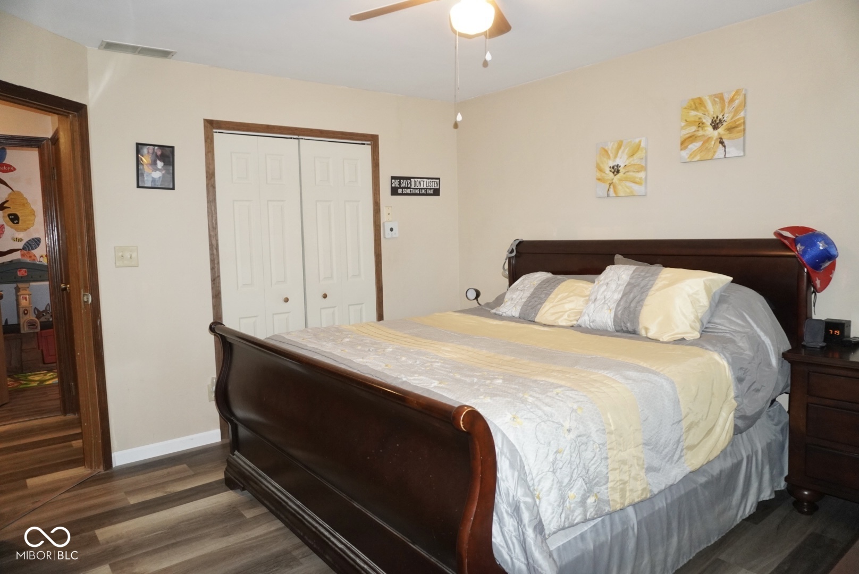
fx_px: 573
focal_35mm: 24
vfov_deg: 53.2
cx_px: 430
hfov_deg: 73.7
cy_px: 287
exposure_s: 1/60
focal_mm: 16
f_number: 3.5
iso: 1600
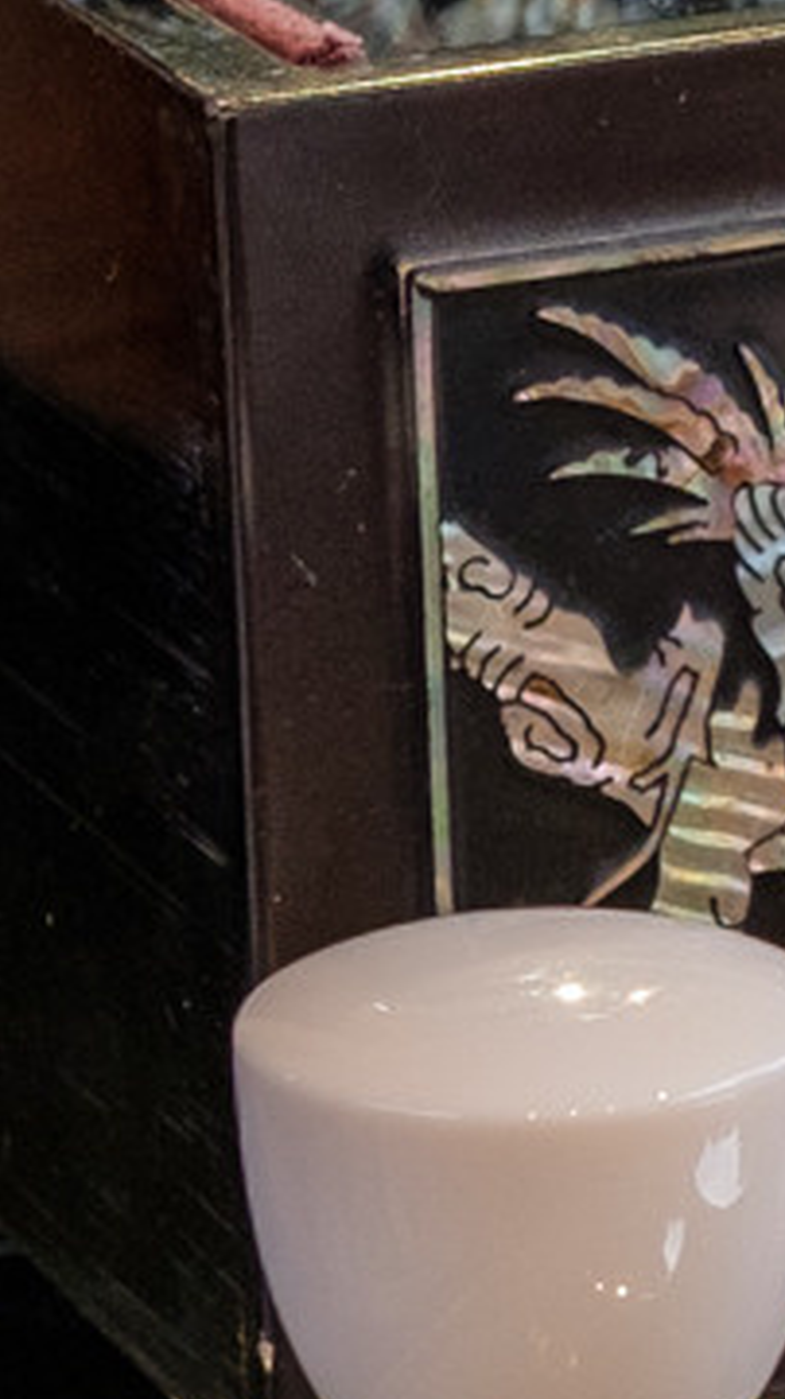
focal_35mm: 276
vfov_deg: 7.8
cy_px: 58
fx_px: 10232
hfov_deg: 4.3
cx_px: 1696
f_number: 4
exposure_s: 1/125
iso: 320
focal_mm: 24.9
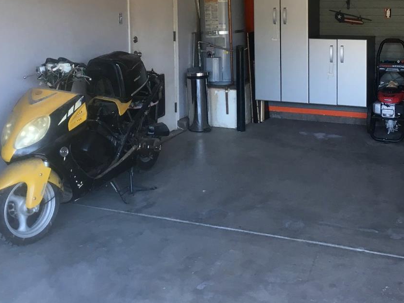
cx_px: 233
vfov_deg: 27.1
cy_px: 36
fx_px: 607
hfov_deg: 36.8
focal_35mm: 52
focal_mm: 4.15
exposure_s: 1/30
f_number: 2.2
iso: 25
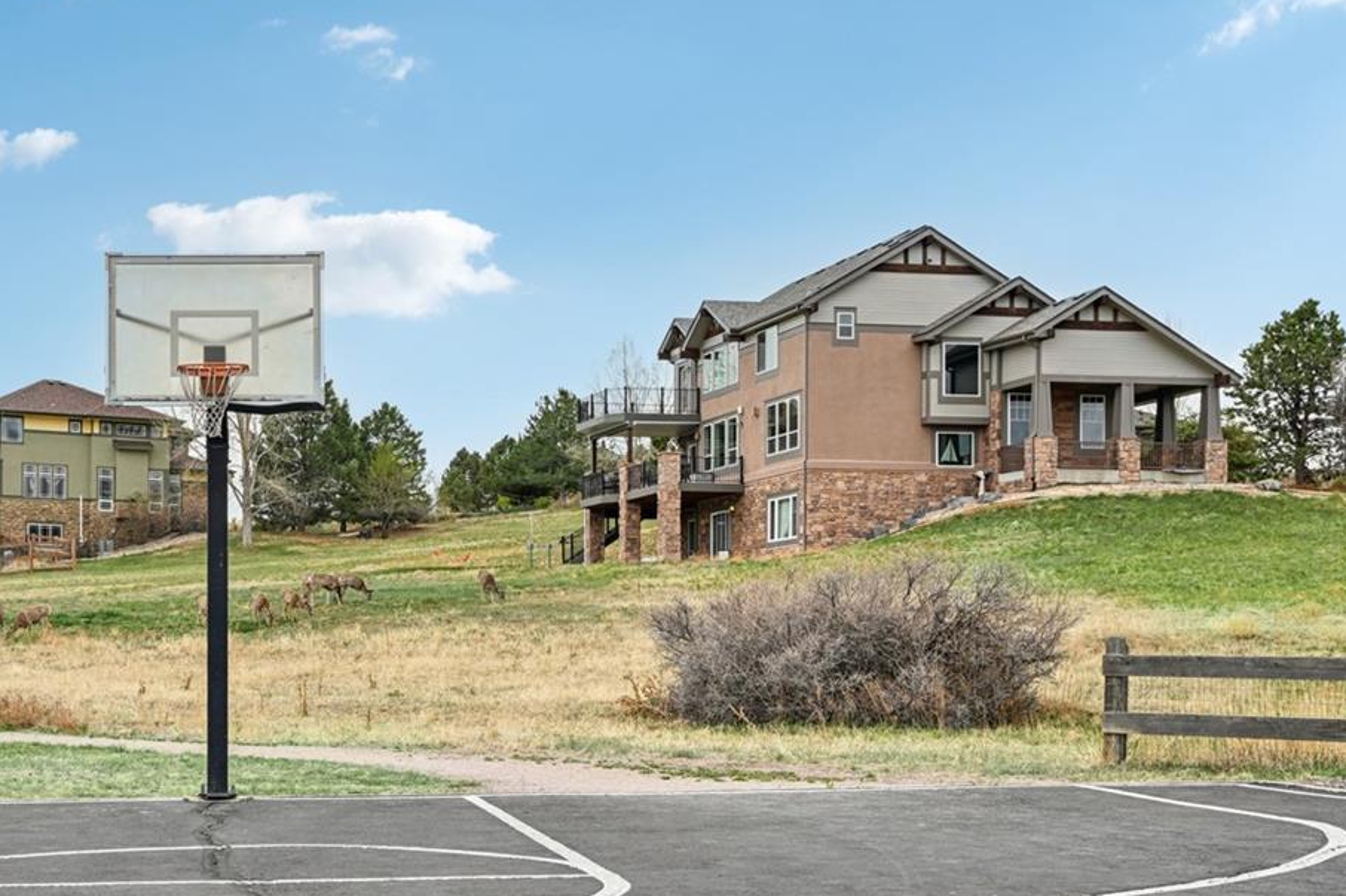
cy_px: 611
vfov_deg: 25.3
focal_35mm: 53
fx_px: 1980
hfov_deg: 35.9
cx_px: 212
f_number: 11
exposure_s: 1/40
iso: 64
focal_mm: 30
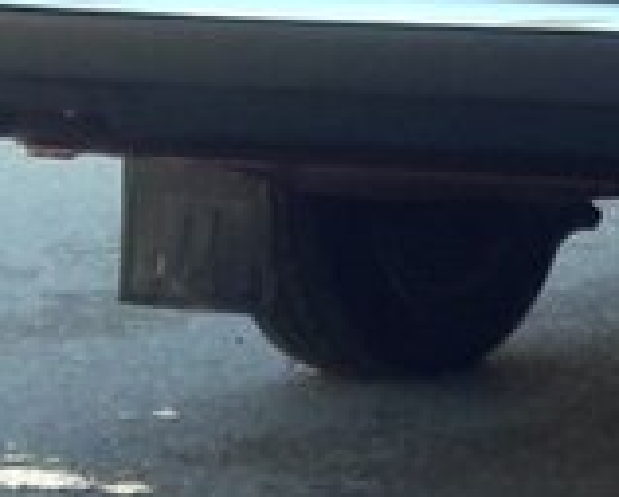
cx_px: 976
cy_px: -237
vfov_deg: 12.9
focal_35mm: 114
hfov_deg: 15.3
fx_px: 2092
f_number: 1.9
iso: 40
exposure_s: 1/243
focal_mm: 3.7
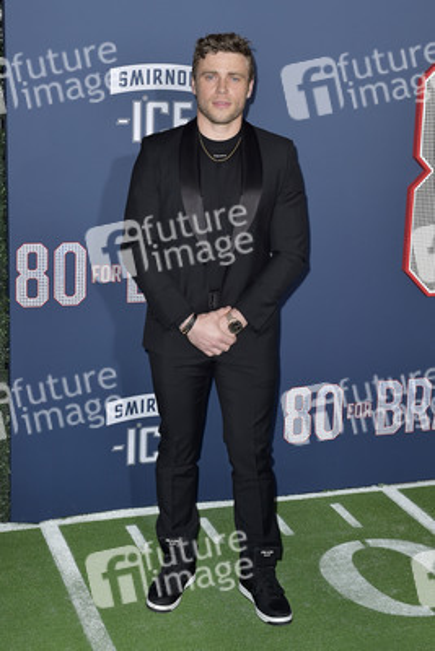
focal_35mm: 52
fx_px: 942
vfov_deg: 38.2
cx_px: 218
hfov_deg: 26.0
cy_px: 326
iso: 500
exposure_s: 1/250
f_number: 6.3
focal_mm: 52
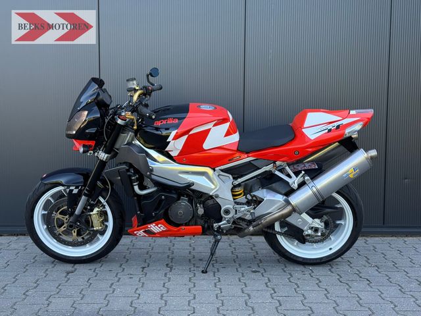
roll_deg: -0.3
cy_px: 158
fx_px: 584
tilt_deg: -3.6
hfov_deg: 39.7
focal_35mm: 48
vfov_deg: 30.3
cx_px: 210
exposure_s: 1/452
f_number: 1.78
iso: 80
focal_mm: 6.76
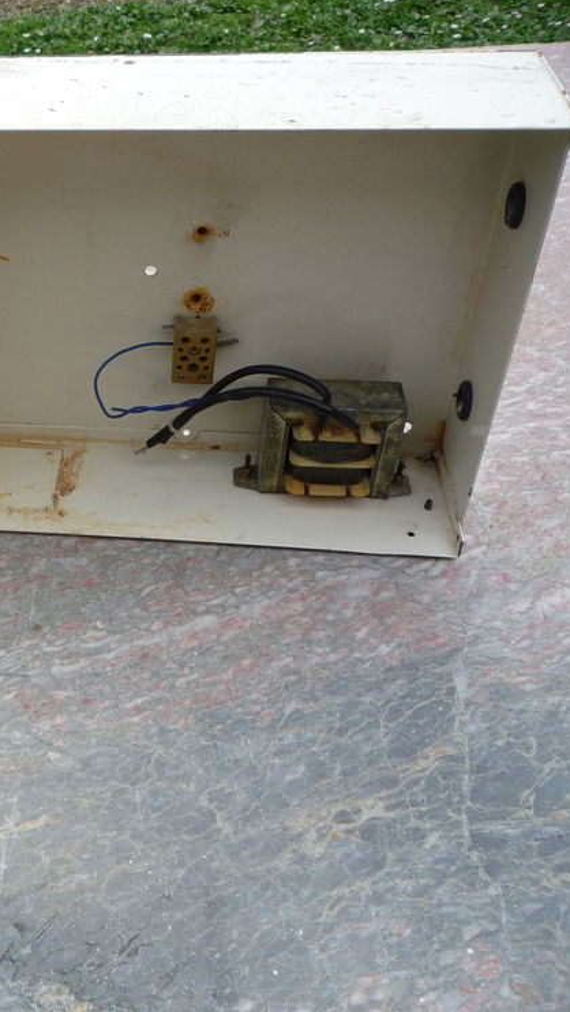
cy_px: 503
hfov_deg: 24.9
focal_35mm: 44
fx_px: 1182
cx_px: -83
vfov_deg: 46.4
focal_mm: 5.2
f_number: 4
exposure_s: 1/400
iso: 100
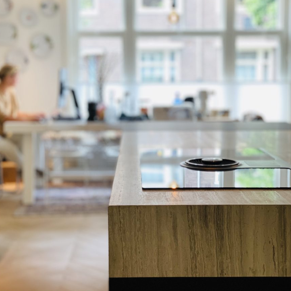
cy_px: 125
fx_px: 609
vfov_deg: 26.9
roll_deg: +0.1
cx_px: 142
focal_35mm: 64
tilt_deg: -3.5
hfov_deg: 26.9
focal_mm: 6
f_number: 2
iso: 200
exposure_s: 1/100
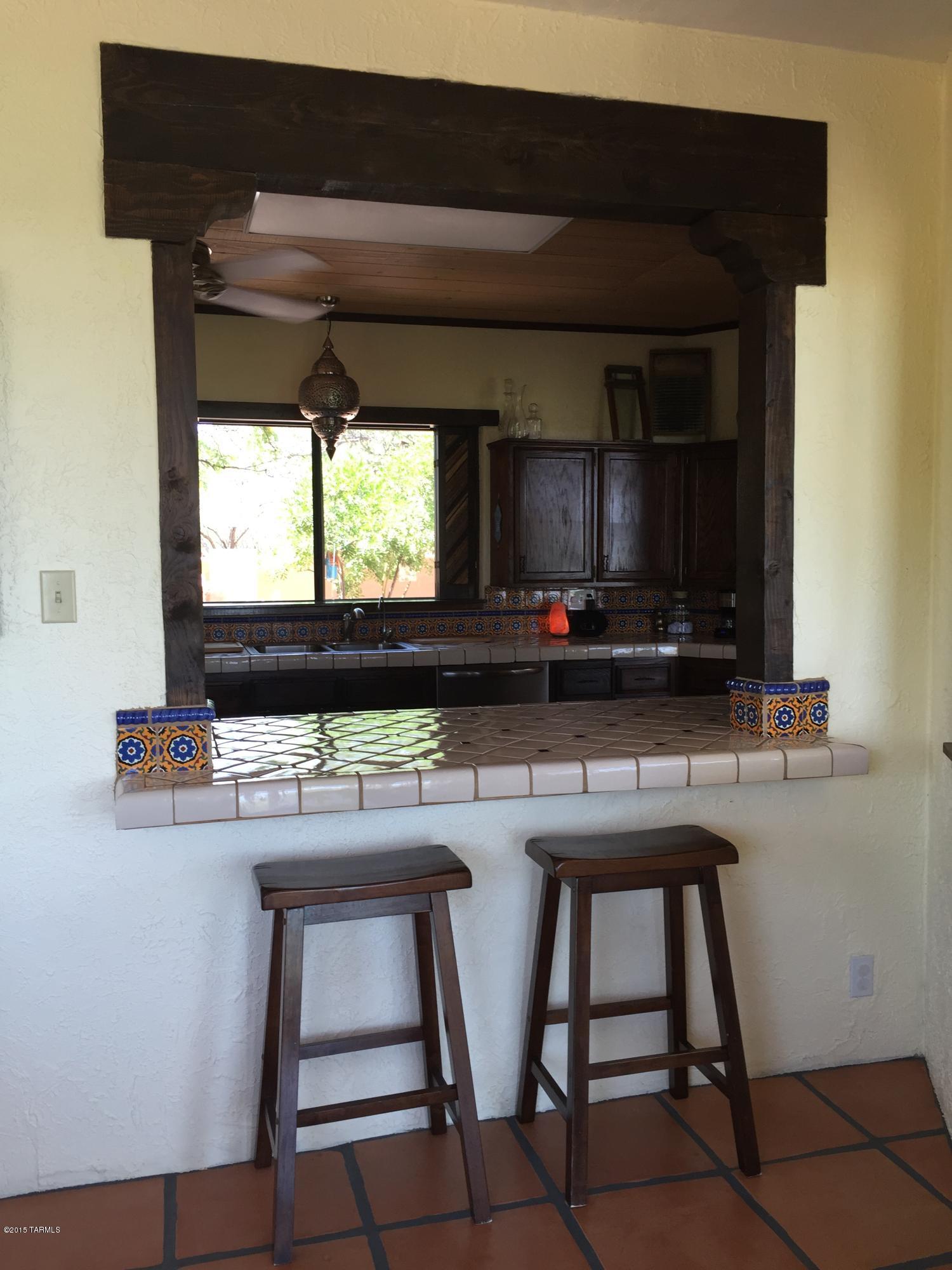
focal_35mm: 29
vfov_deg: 61.7
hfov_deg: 48.2
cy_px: 635
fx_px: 1063
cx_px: 476
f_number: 2.2
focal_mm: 4.15
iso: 40
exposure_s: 1/60
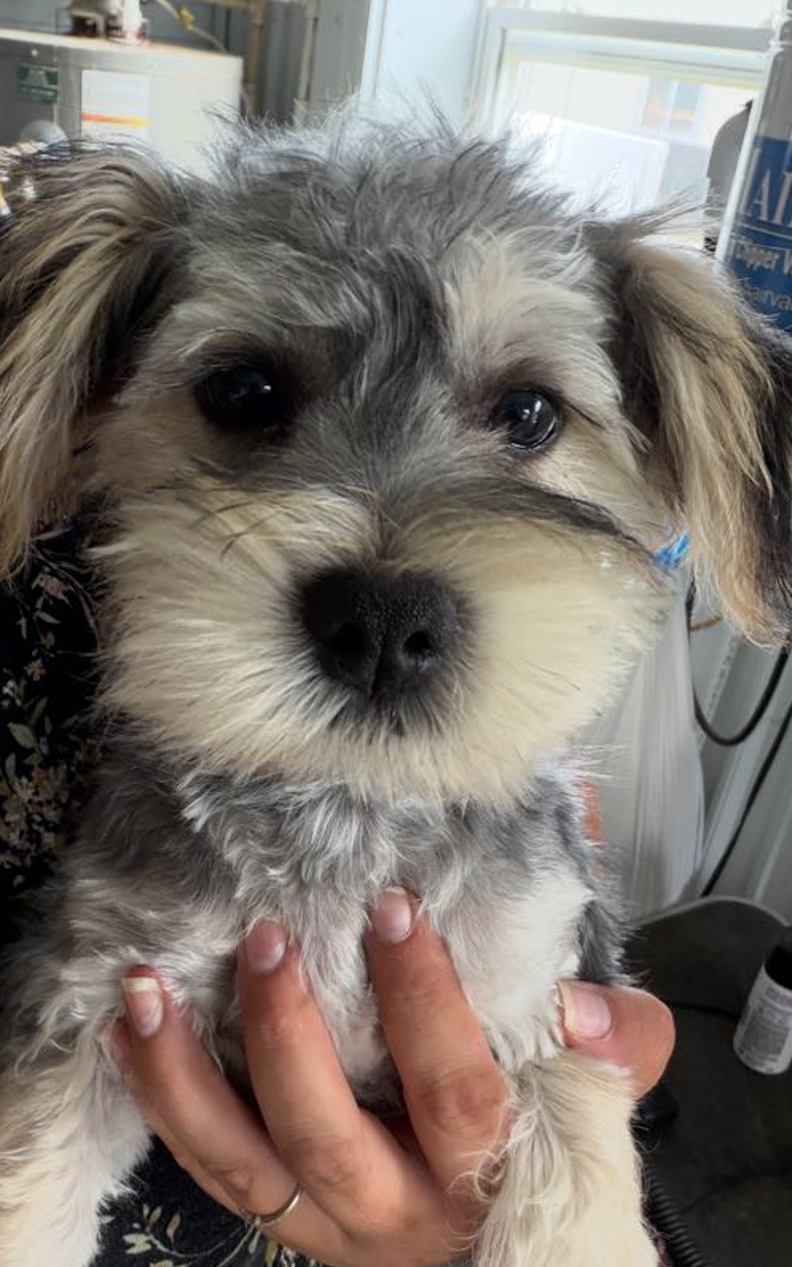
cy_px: 633
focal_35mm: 32
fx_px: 1105
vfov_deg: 59.7
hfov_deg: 39.3
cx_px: 331
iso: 80
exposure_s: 1/63
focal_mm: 2.71
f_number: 1.9
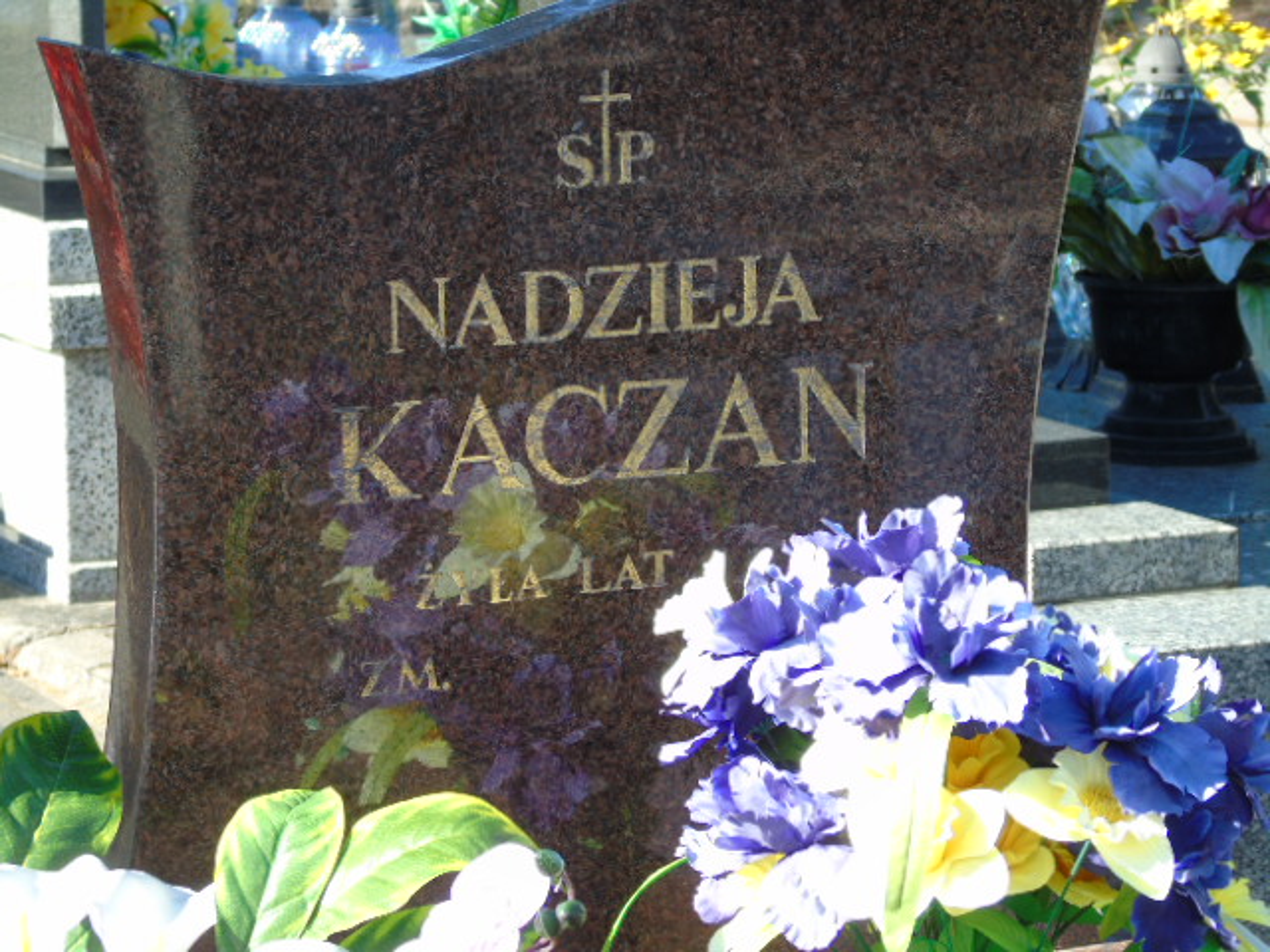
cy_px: 476
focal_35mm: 142
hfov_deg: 13.9
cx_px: 635
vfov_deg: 10.4
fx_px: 5210
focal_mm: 25
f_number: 4.7
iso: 100
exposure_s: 1/125
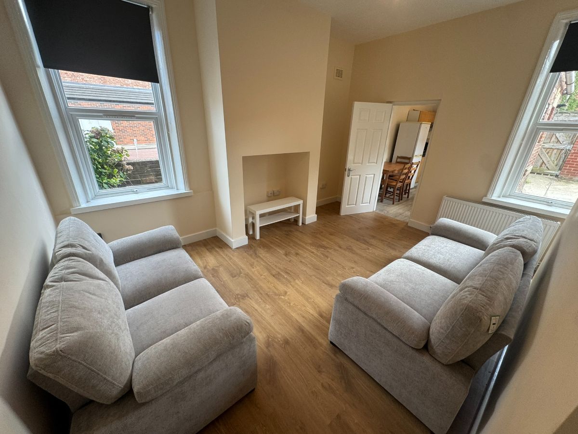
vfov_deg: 85.7
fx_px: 234
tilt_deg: -22.5
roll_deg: -2.7
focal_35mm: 14
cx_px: 289
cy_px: 217
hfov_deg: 102.1
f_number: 2.2
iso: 100
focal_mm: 2.22
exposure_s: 1/99
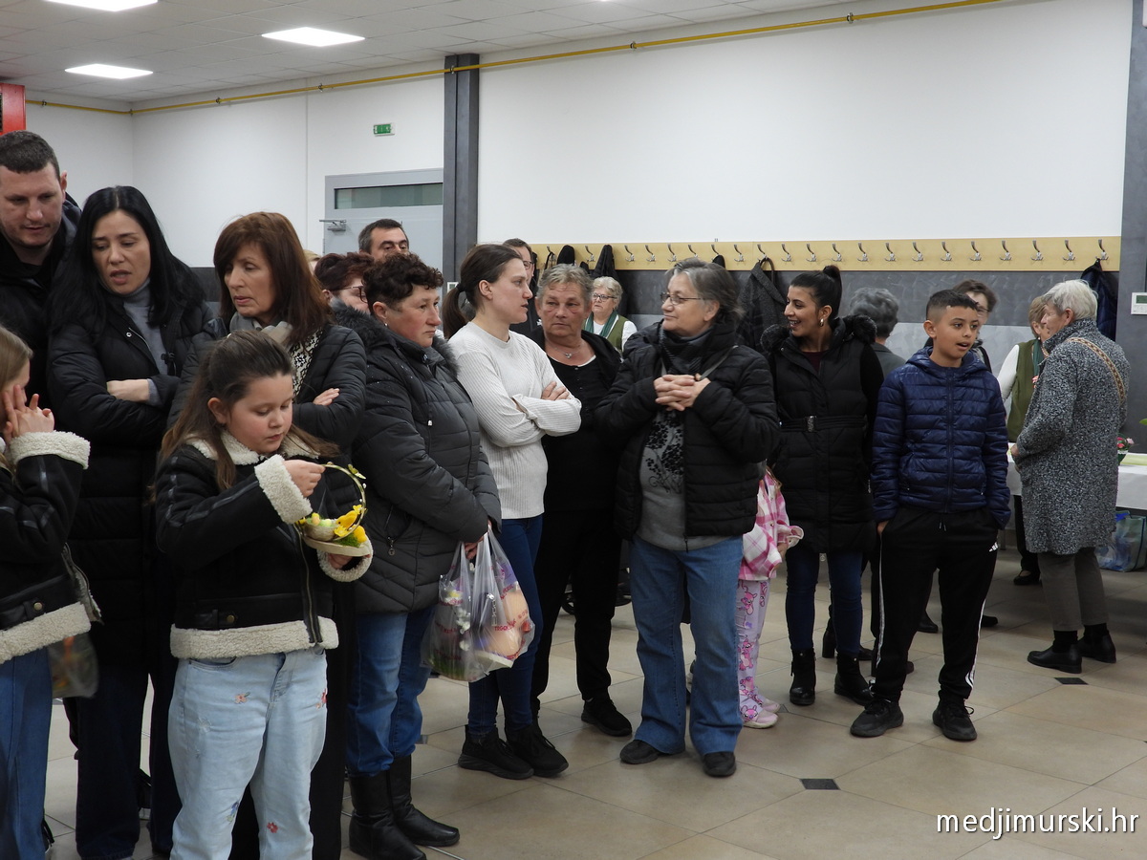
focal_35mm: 44
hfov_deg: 42.9
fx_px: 1458
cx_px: 574
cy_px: 430
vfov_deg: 32.9
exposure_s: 1/30
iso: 160
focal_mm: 7.9
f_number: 3.2
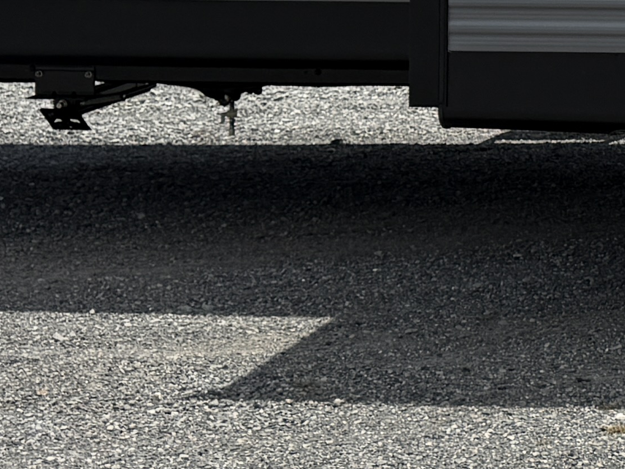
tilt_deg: +0.8
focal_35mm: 123
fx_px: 2221
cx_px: 1068
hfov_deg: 14.4
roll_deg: +0.0
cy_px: -199
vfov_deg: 11.6
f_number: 1.78
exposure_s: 1/8130
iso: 80
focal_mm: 6.76
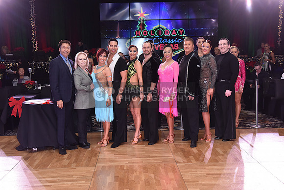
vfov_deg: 27.0
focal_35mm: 50
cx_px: 142
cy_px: 95
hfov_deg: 39.6
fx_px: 395
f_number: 5
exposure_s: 1/250
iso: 1250
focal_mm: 50
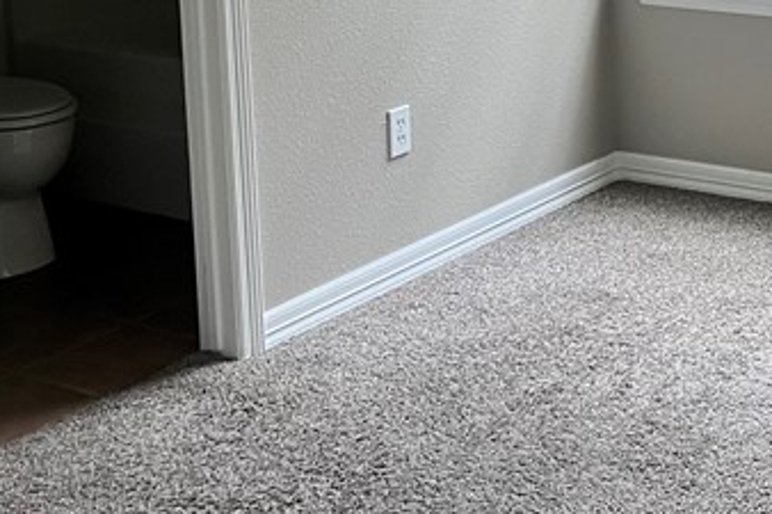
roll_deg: +2.4
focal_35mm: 82
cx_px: 672
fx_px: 1758
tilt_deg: -4.2
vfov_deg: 15.5
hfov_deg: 24.2
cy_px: -238
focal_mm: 5.1
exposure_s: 1/60
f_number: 1.6
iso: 160
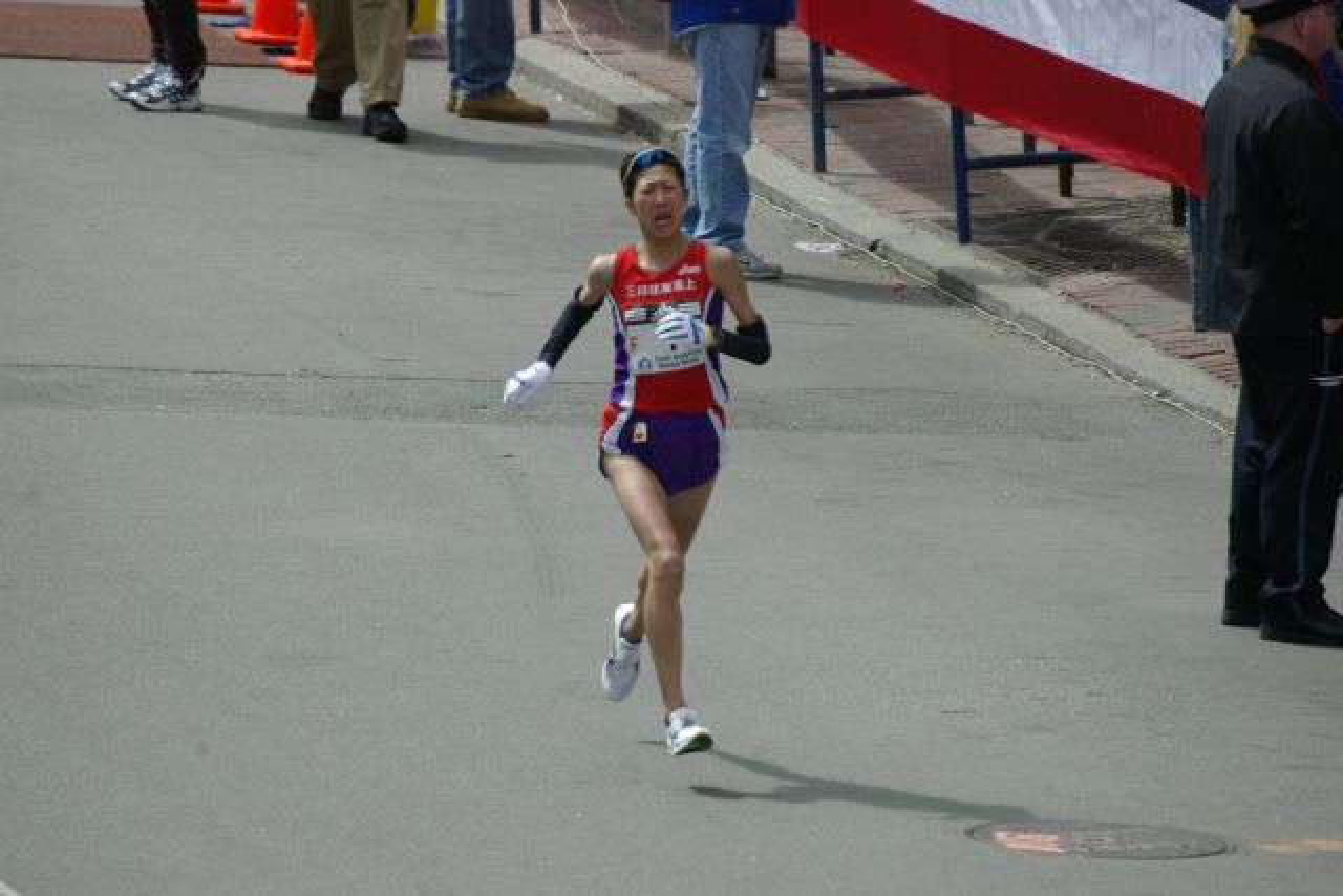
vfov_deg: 2.2
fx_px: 23506
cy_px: 448
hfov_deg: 3.3
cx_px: 672
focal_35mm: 630
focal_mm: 420
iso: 400
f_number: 8
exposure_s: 1/640
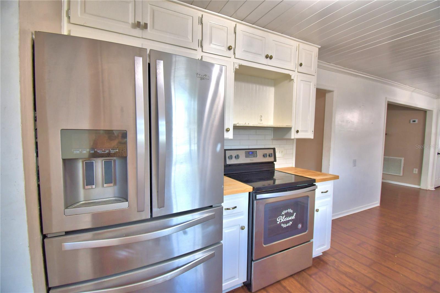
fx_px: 183
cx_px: 220
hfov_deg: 100.4
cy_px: 146
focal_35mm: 15
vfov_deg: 77.3
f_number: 4.5
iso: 400
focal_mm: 10
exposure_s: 1/80
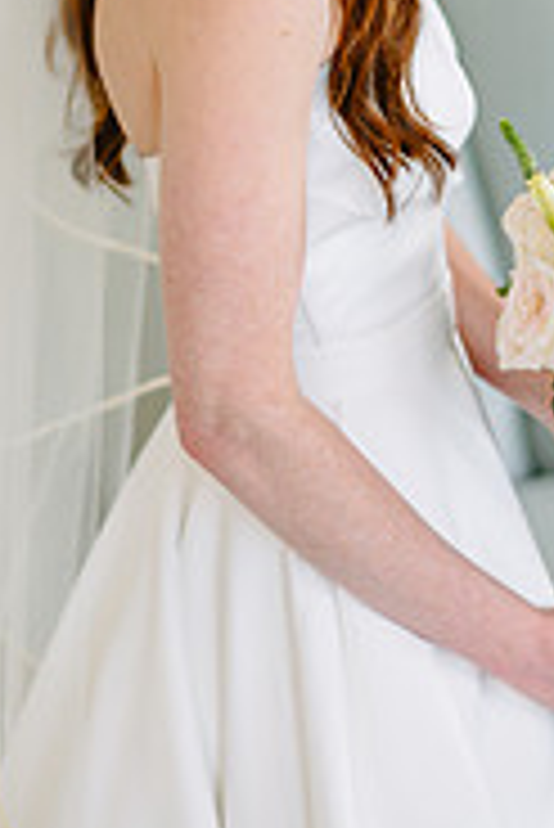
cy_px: 148
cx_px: 227
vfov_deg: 16.6
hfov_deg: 11.3
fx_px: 2811
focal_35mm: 122
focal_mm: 50
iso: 250
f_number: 2
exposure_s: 1/200
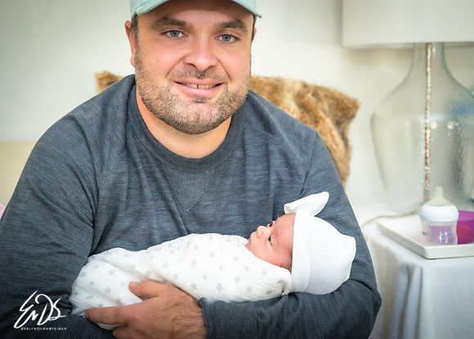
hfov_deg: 36.2
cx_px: 238
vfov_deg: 26.3
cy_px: 169
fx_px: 725
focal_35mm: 54
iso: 1600
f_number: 4
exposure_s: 1/90
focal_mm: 50
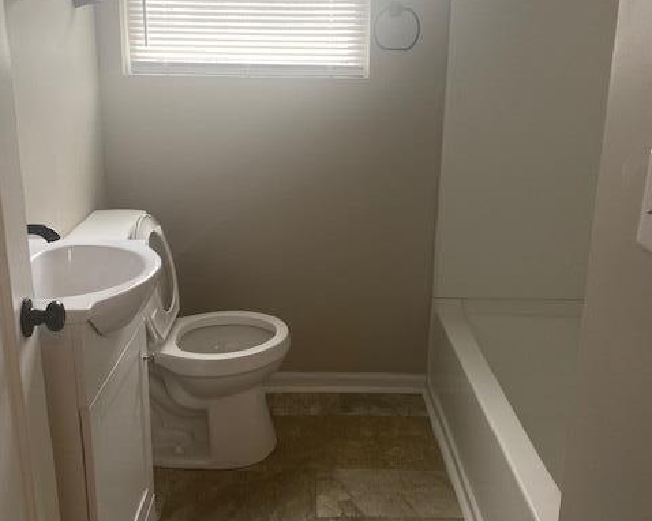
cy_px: 220
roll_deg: -0.5
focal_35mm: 34
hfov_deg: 52.9
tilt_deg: -13.8
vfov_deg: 43.2
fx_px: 656
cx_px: 326
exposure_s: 1/120
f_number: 1.8
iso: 40
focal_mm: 4.25
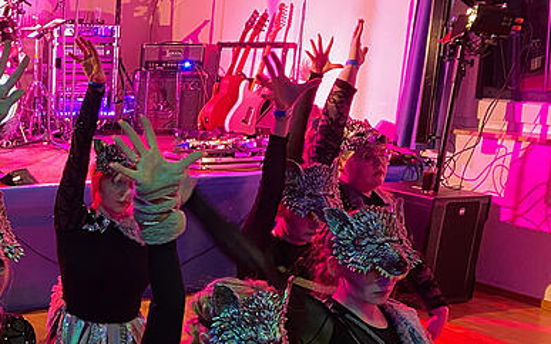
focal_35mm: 57
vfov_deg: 22.0
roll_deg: +0.2
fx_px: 856
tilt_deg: -18.8
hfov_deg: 32.7
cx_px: -3
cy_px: 331
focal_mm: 4.25
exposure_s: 1/25
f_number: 1.8
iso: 500
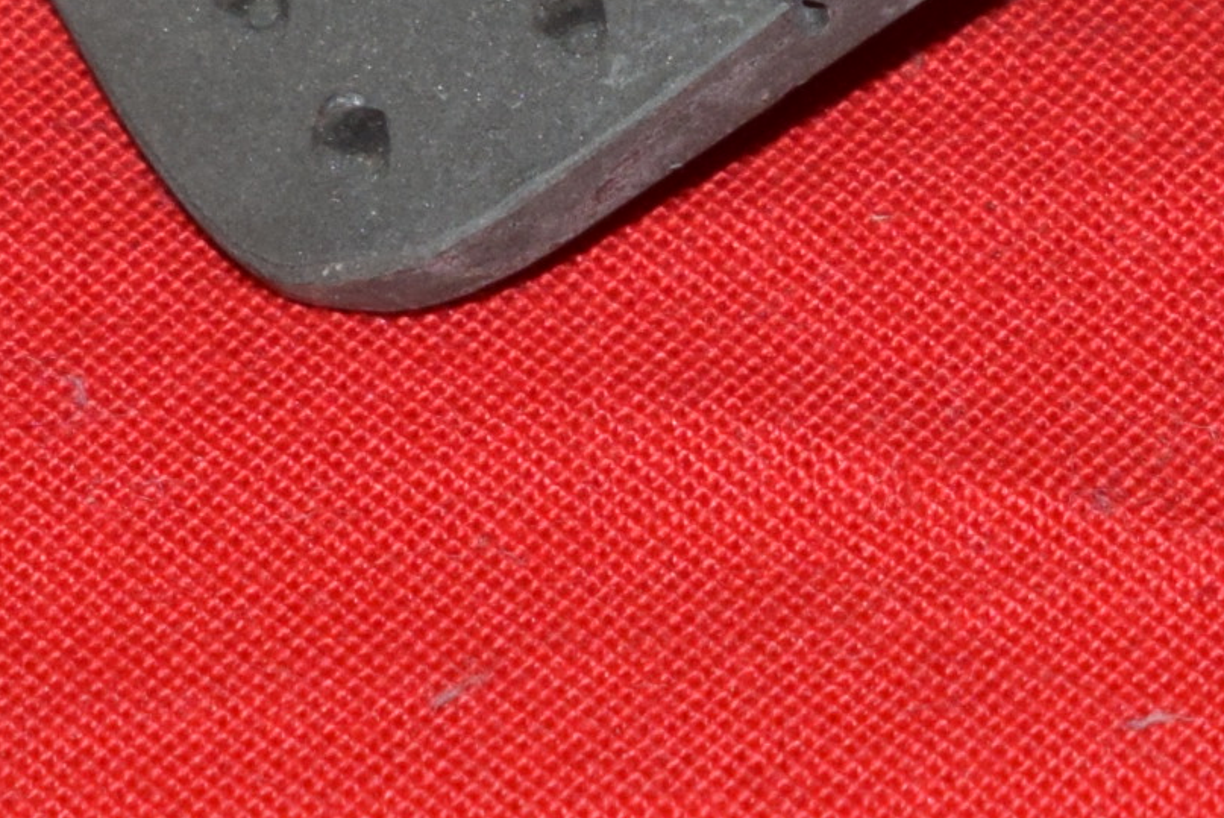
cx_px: 701
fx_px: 13641
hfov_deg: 5.1
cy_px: -313
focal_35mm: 401
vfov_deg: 3.4
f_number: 5.3
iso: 640
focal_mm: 48
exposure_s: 1/160
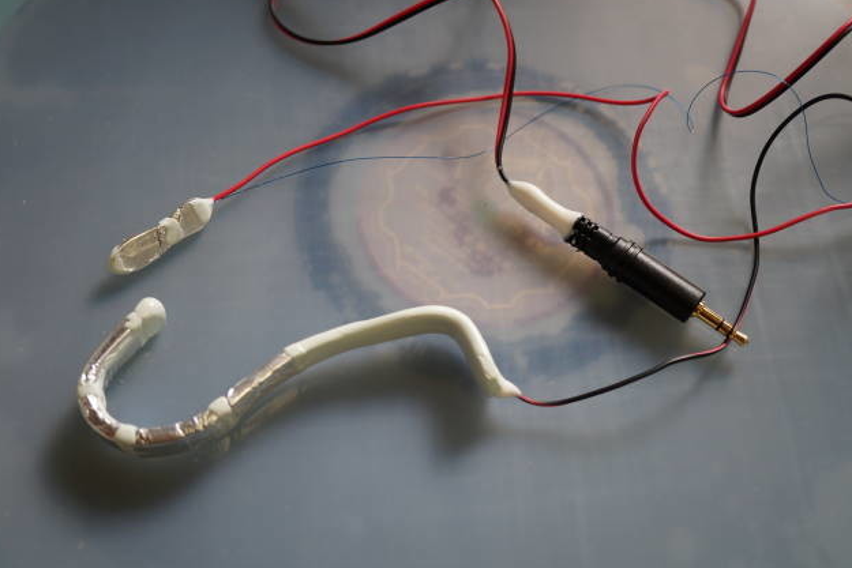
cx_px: 427
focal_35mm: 46
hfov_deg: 42.7
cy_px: 283
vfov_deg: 29.3
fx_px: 1089
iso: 250
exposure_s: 1/60
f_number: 4
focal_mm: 30
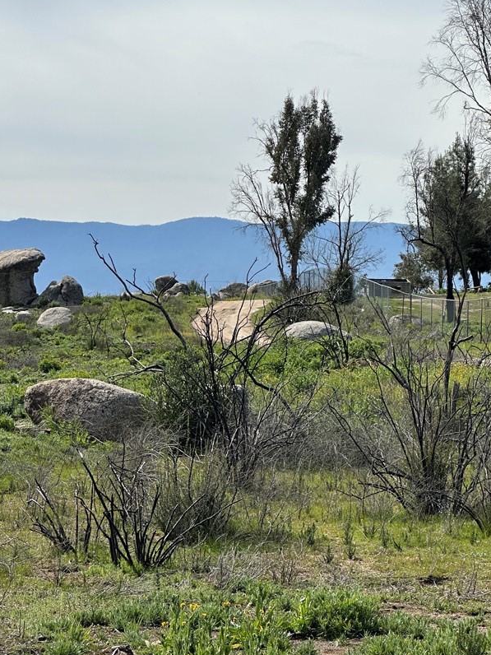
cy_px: 336
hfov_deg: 14.9
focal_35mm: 99
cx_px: 183
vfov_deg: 19.8
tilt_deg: -2.7
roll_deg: -1.1
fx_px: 1872
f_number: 2.8
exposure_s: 1/1107
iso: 32
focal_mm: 9
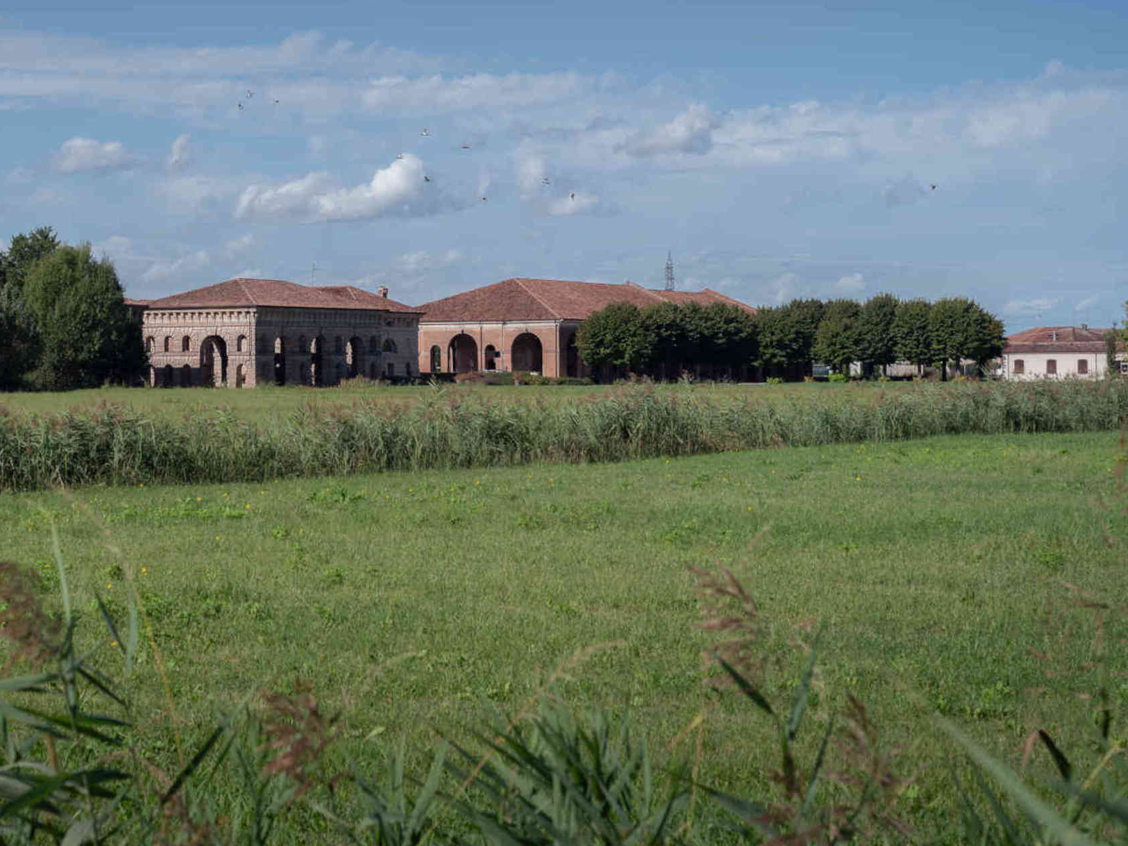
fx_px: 1792
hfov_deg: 34.9
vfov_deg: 26.6
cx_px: 558
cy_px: 417
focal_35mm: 55
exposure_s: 1/400
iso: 64
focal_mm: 50
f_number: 6.3
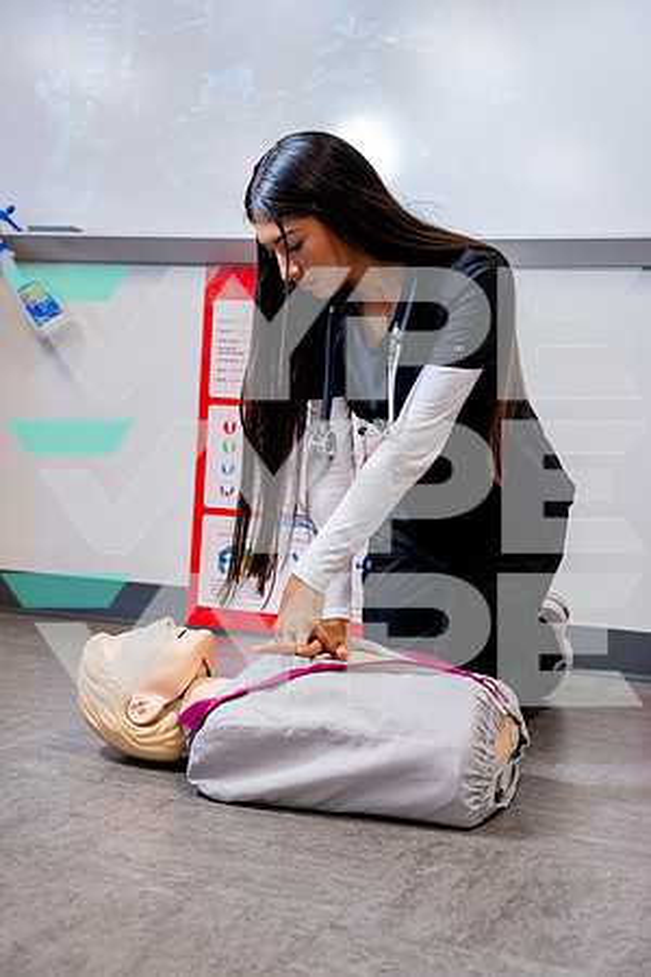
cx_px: 326
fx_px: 1383
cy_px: 488
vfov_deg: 38.9
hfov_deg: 26.5
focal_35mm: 51
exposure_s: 1/125
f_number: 4
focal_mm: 51
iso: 1250
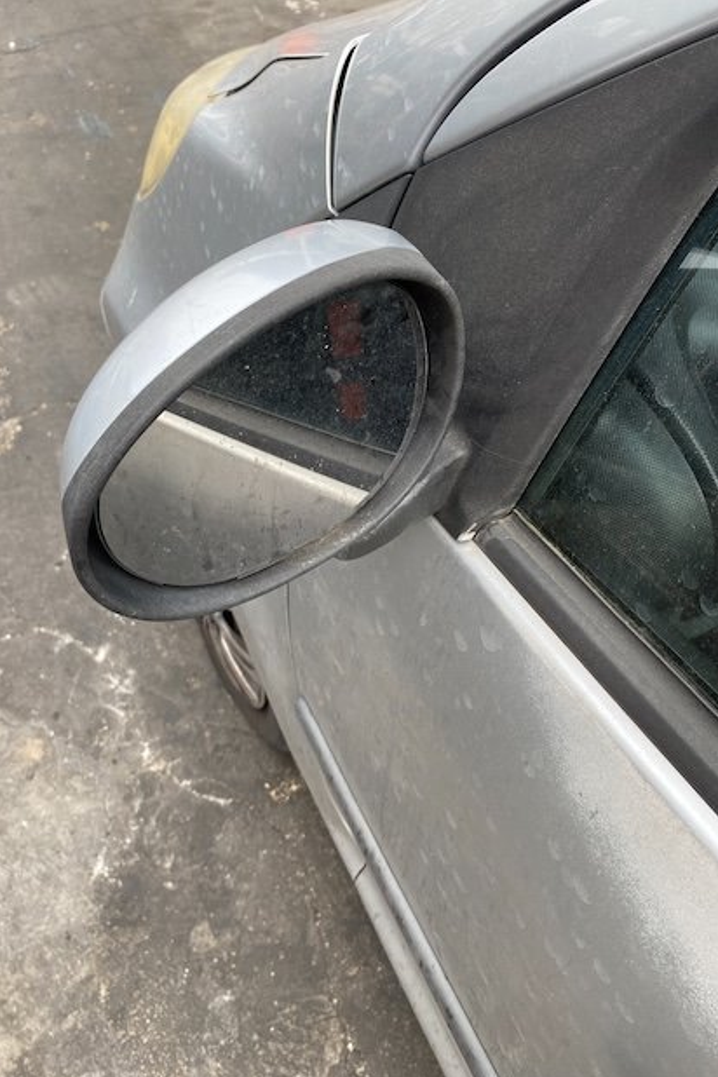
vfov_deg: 65.5
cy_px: 528
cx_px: 333
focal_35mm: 28
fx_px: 838
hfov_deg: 46.4
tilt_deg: -47.8
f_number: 1.8
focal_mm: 4.25
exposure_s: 1/304
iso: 32
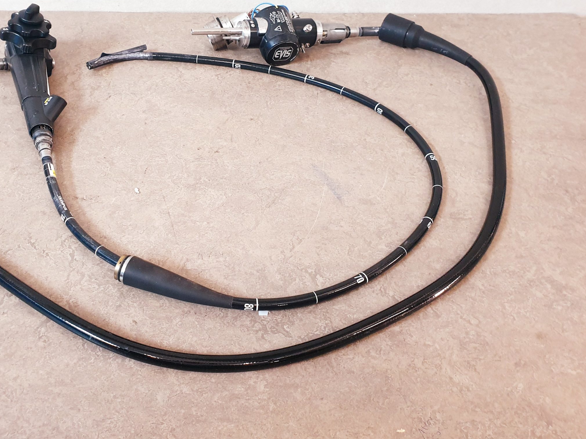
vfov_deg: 42.8
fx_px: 559
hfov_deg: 54.8
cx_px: 223
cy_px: 179
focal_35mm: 33
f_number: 2.4
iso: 320
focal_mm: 4.3
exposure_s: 1/25
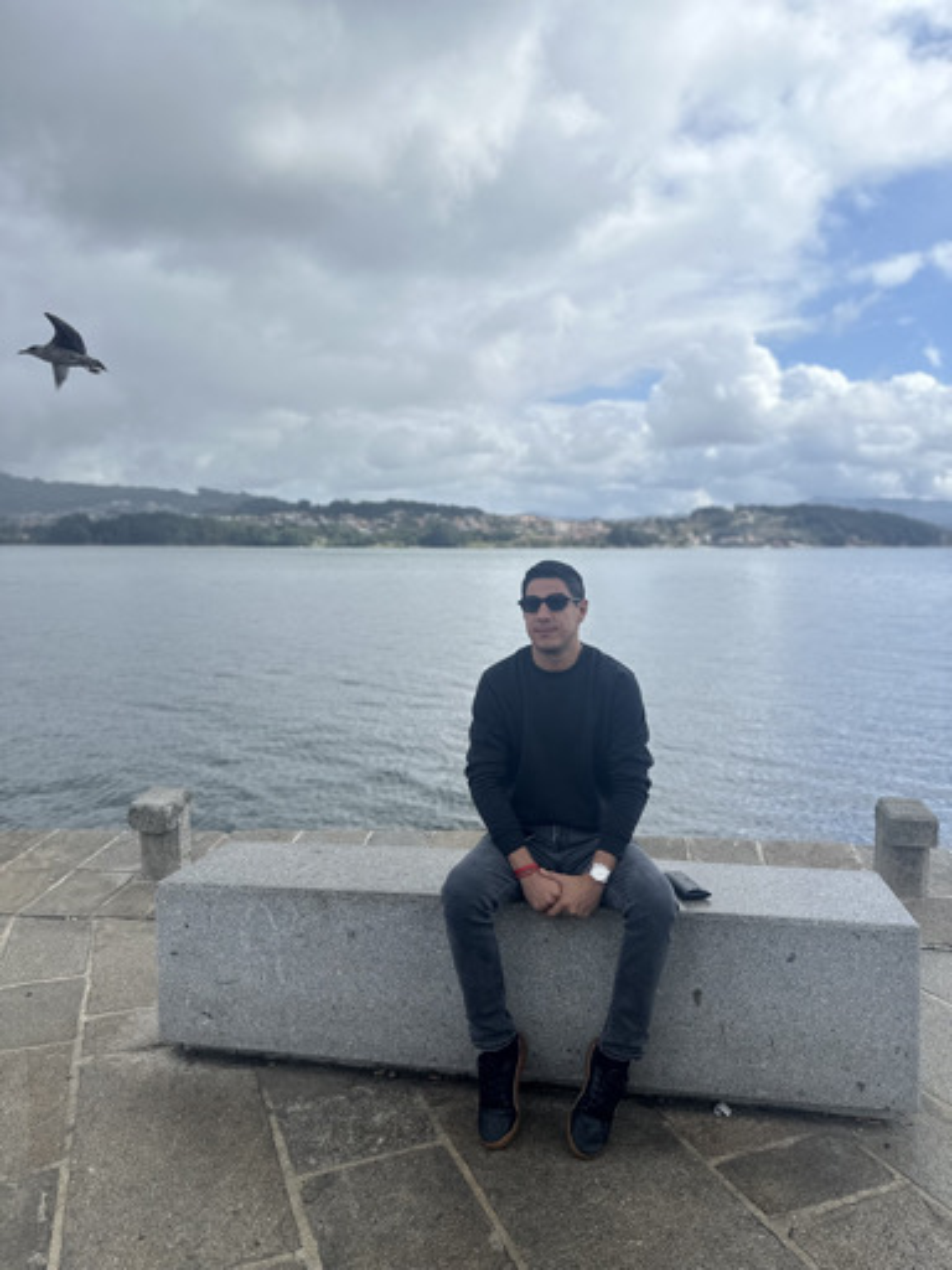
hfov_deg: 56.8
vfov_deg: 71.6
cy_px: 635
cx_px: 476
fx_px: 880
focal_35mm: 24
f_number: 1.78
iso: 80
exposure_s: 1/7042
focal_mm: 6.86
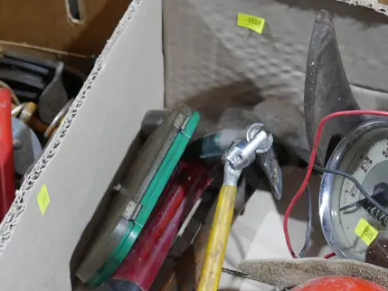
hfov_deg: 22.7
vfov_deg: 17.0
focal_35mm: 86
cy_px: 235
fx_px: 964
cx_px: 170
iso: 800
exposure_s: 1/60
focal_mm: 18
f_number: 4
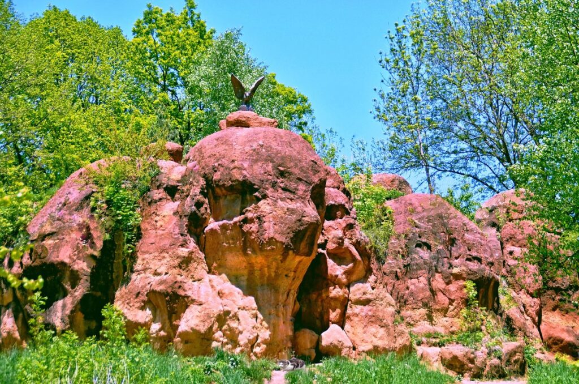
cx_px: 290
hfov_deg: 22.7
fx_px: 1444
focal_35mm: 90
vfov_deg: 15.1
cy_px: 192
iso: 400
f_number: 5.6
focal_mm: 60
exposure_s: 1/500
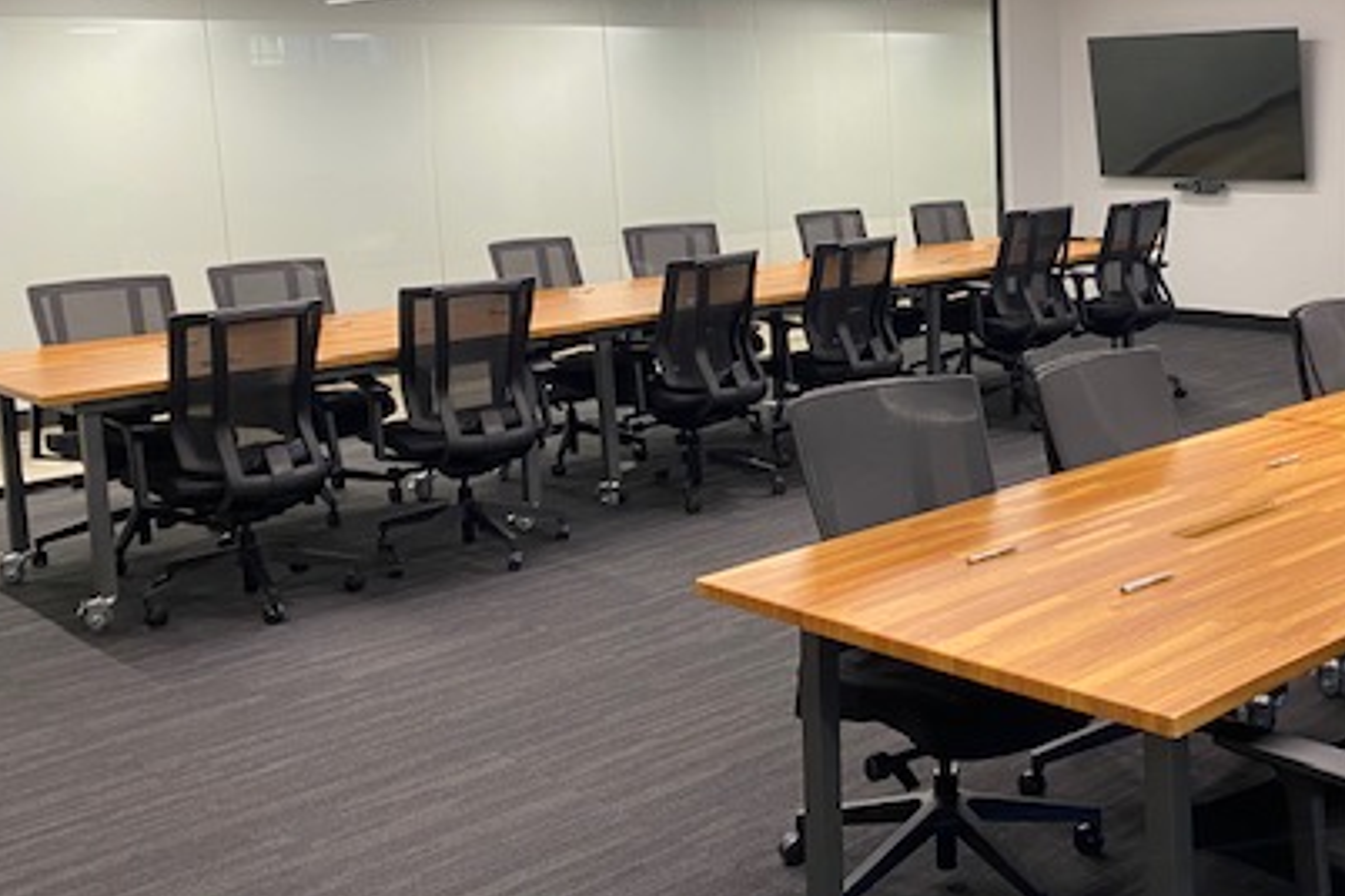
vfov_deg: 31.1
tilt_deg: -9.3
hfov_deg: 43.5
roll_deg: +0.2
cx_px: 1054
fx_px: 1606
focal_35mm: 43
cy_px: 358
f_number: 1.8
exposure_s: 1/60
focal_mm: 4.25
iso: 125
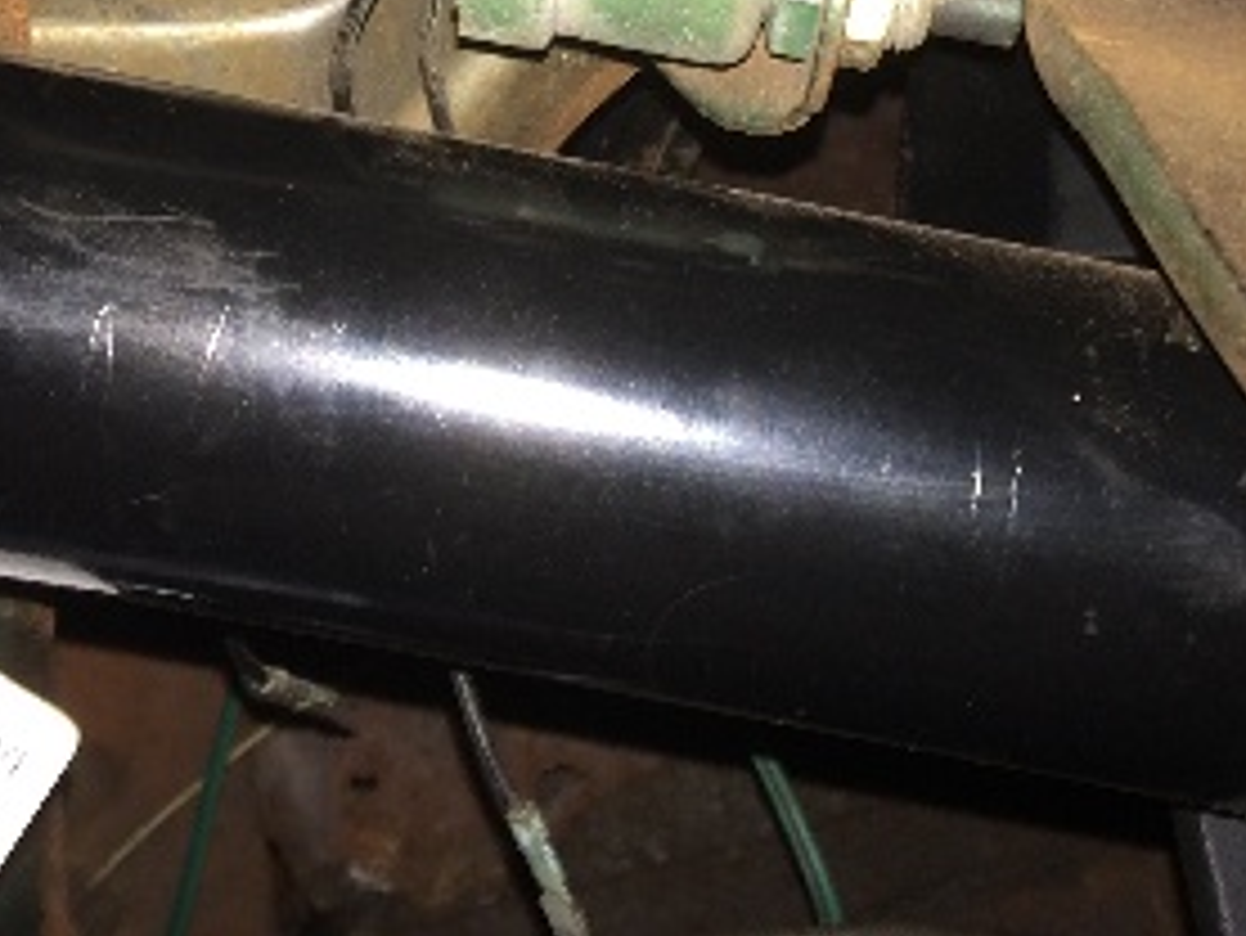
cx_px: 675
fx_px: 2413
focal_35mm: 67
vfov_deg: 20.7
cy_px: -140
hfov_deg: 28.9
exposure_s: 1/16
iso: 40
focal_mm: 4.15
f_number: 2.2
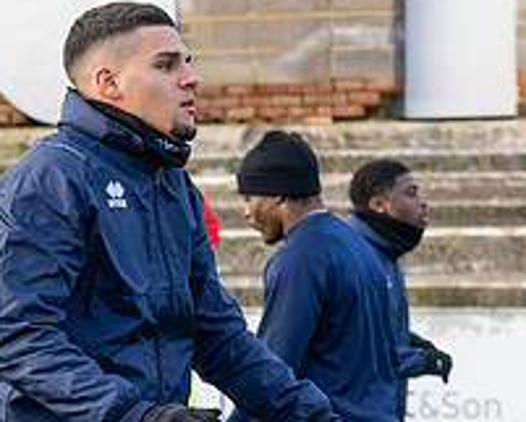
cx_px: -72
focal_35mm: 291
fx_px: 4532
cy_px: 663
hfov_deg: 6.6
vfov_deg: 5.3
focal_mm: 47
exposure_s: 1/2500
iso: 1250
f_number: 3.2
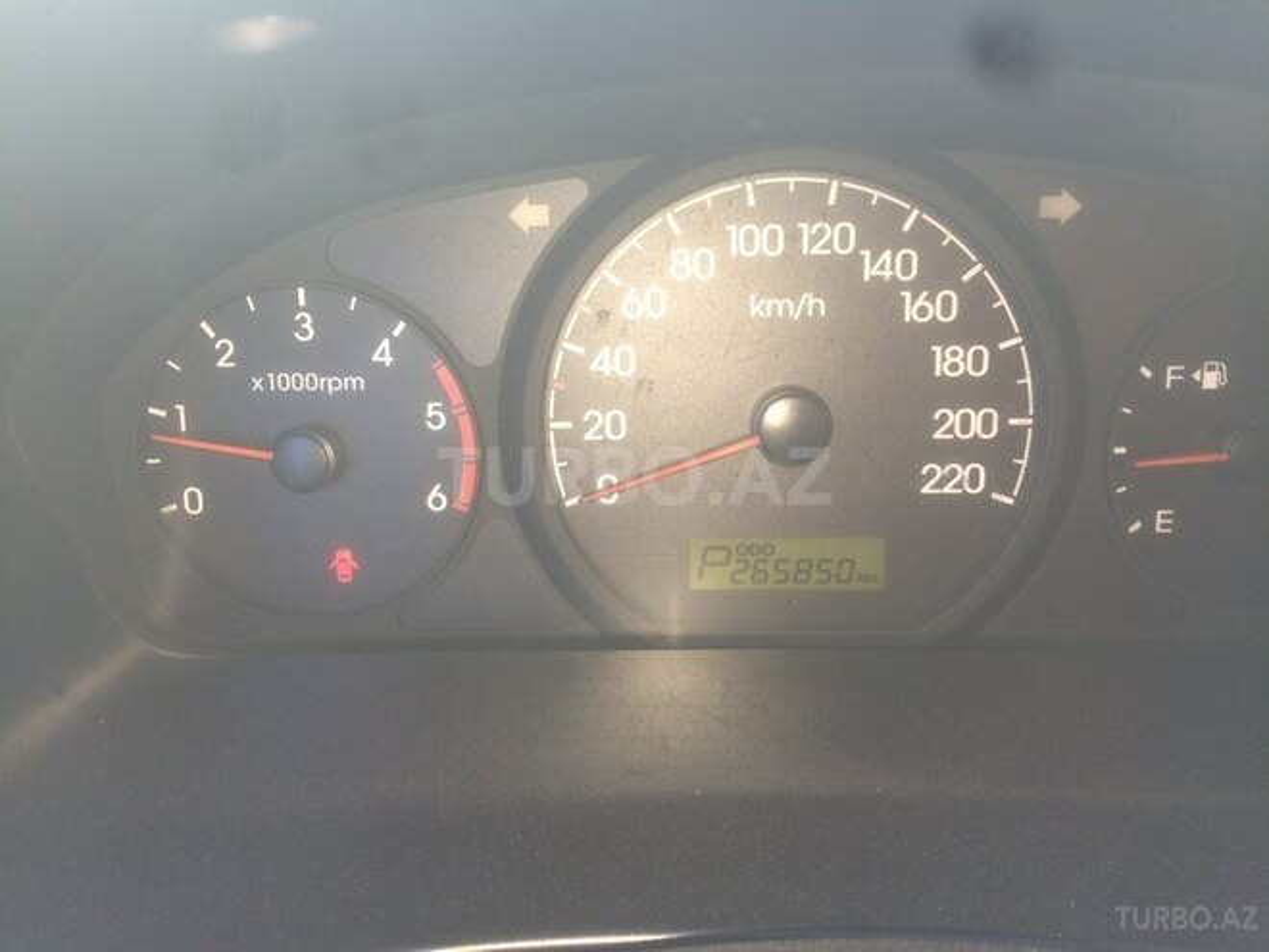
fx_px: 1063
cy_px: 476
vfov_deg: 48.2
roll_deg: +1.5
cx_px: 634
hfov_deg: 61.7
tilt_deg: -33.1
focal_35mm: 29
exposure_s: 1/39
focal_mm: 4.15
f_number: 2.2
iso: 32
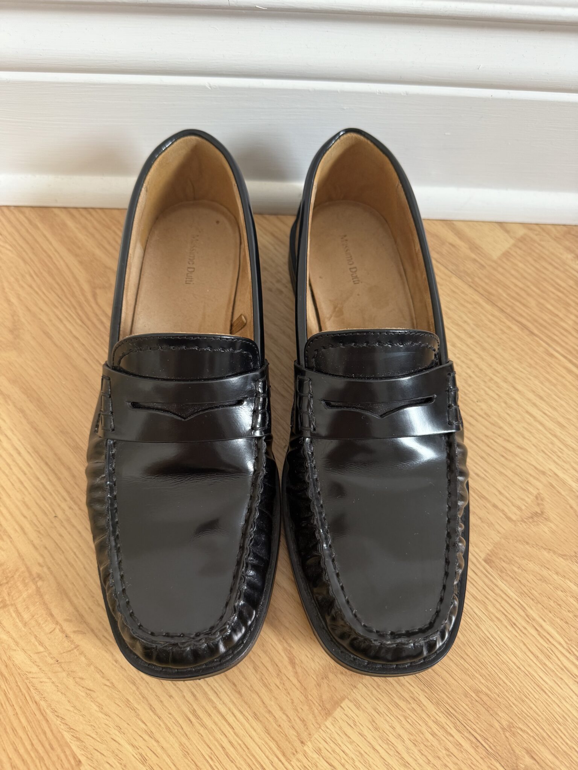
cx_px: 289
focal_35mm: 24
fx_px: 534
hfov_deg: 56.8
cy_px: 385
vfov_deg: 71.6
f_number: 1.78
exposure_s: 1/61
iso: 200
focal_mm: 6.76
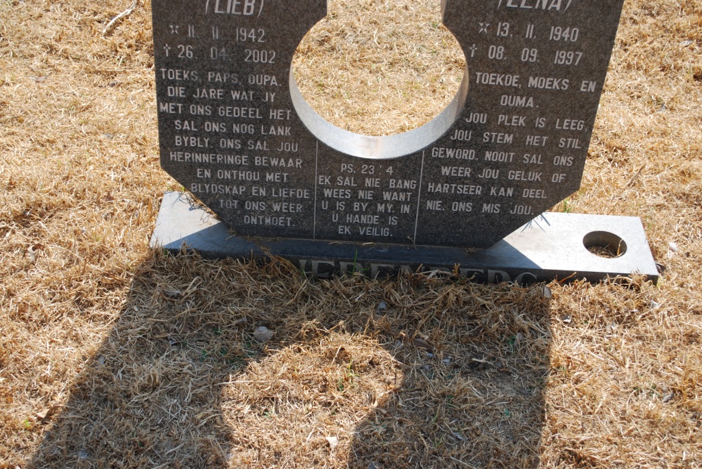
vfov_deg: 25.8
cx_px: 351
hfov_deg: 37.8
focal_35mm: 52
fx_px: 1025
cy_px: 234
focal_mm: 35
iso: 100
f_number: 6.3
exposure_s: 1/160
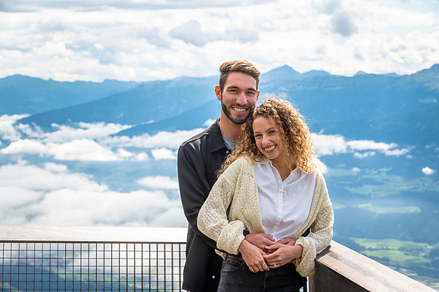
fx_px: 951
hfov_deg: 26.0
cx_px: 220
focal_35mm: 78
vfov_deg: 17.5
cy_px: 146
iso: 100
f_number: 9
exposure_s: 1/320
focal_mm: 78
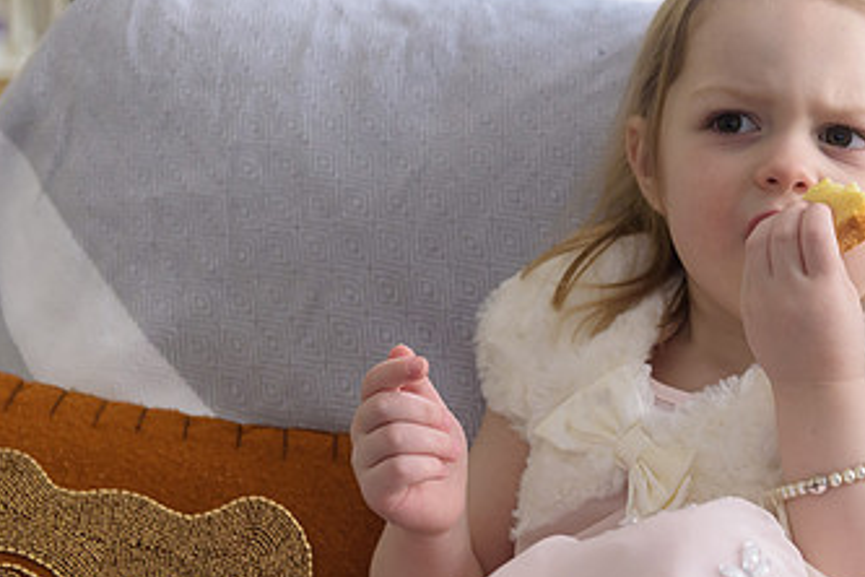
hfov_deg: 20.0
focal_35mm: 101
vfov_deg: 13.6
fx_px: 2427
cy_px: 264
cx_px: 683
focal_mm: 58
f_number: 3.2
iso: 1600
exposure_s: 1/125
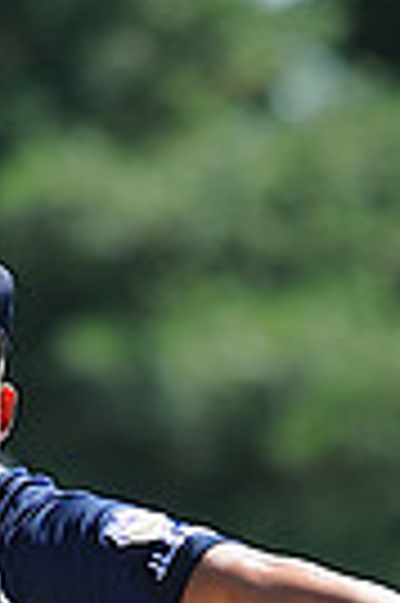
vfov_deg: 1.4
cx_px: -43
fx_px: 25330
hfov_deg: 0.9
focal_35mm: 1516
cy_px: 954
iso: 200
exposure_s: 1/800
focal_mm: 300
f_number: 4
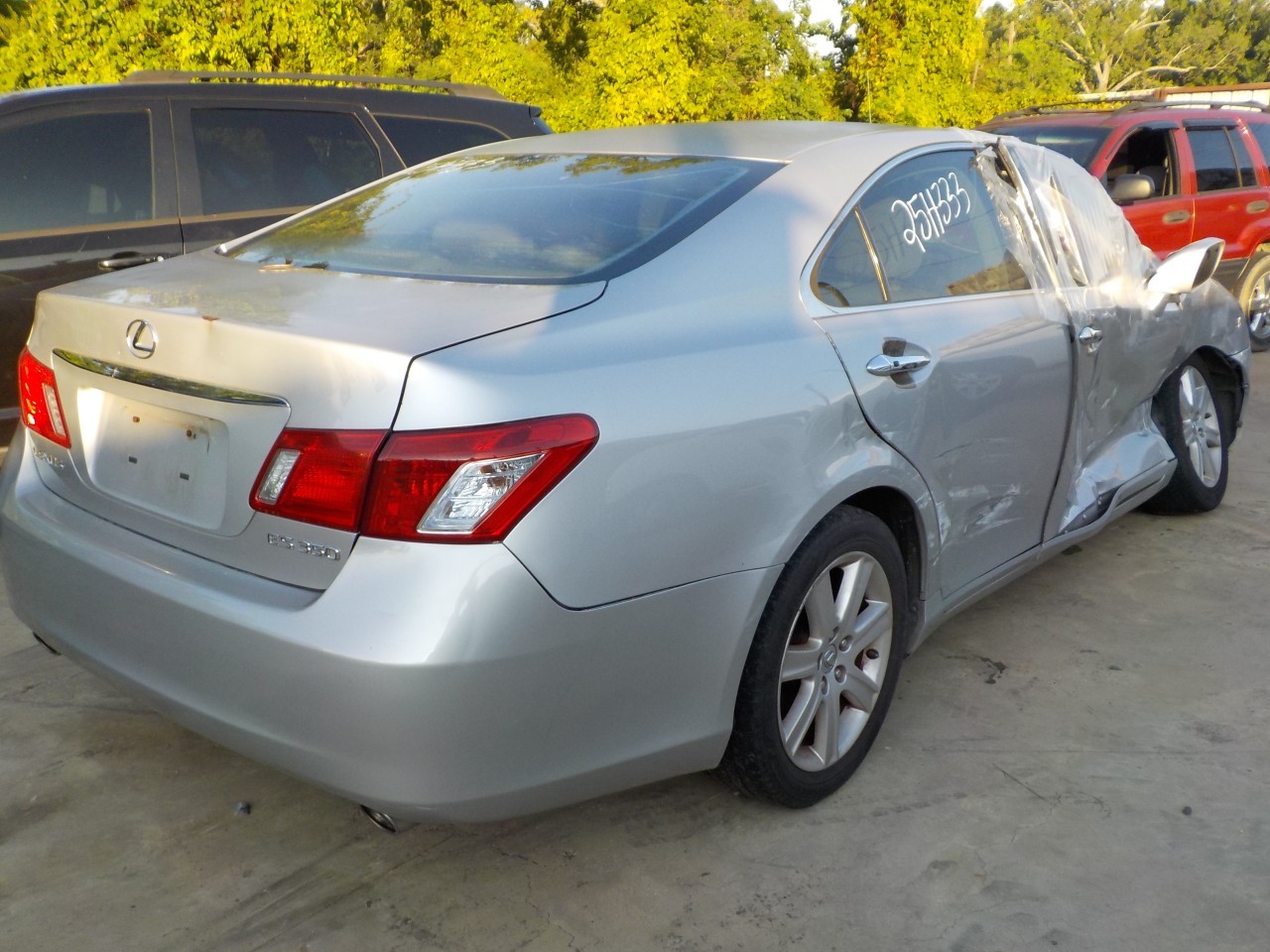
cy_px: 476
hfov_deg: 60.0
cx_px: 635
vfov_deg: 46.8
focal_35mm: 30
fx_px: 1101
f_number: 3.3
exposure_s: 1/320
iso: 125
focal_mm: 4.1
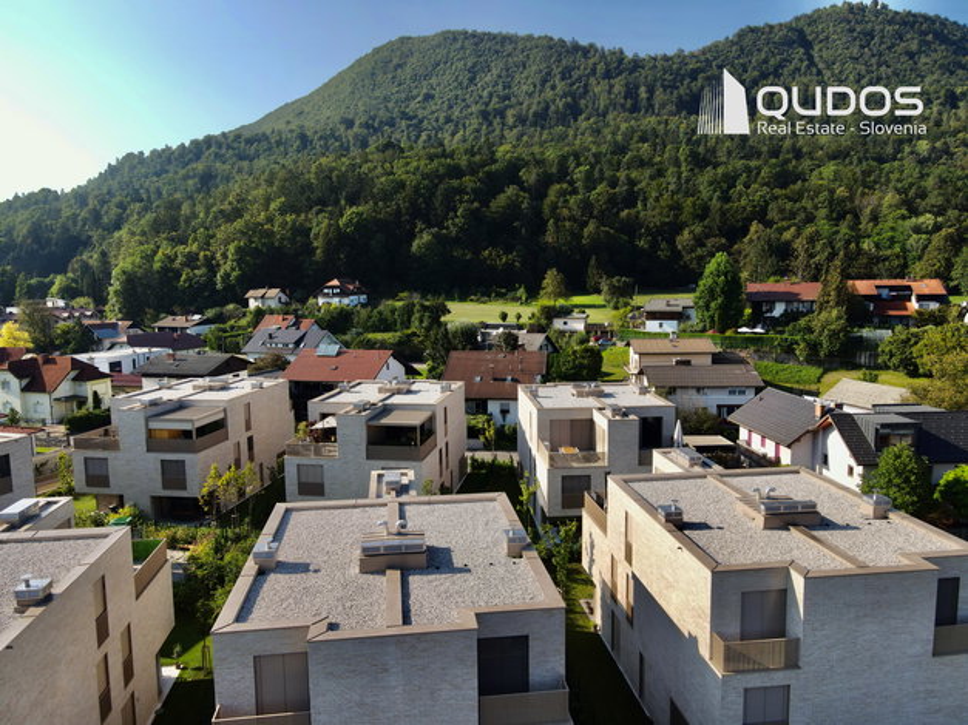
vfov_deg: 56.8
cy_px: 362
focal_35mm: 24
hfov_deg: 71.6
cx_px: 484
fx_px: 671
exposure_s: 1/500
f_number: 2.8
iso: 110
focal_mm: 4.5
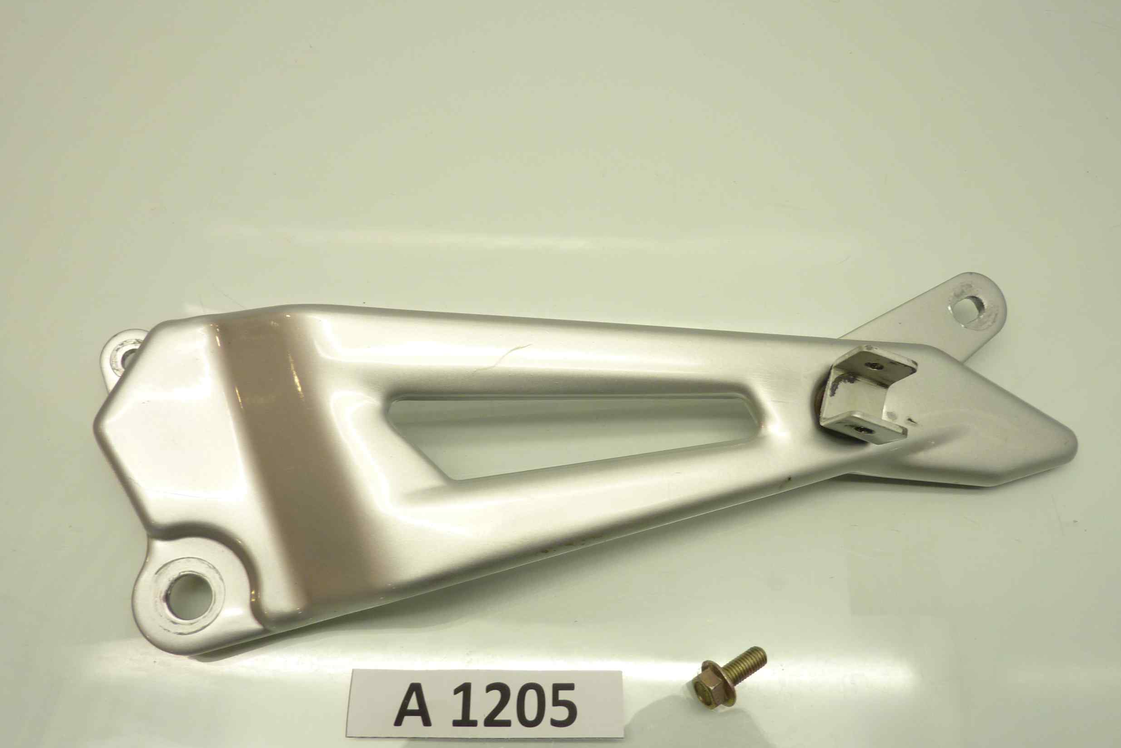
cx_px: 574
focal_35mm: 27
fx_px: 841
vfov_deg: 47.9
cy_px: 363
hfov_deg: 67.4
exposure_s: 1/25
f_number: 3.3
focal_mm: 4.1
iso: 80
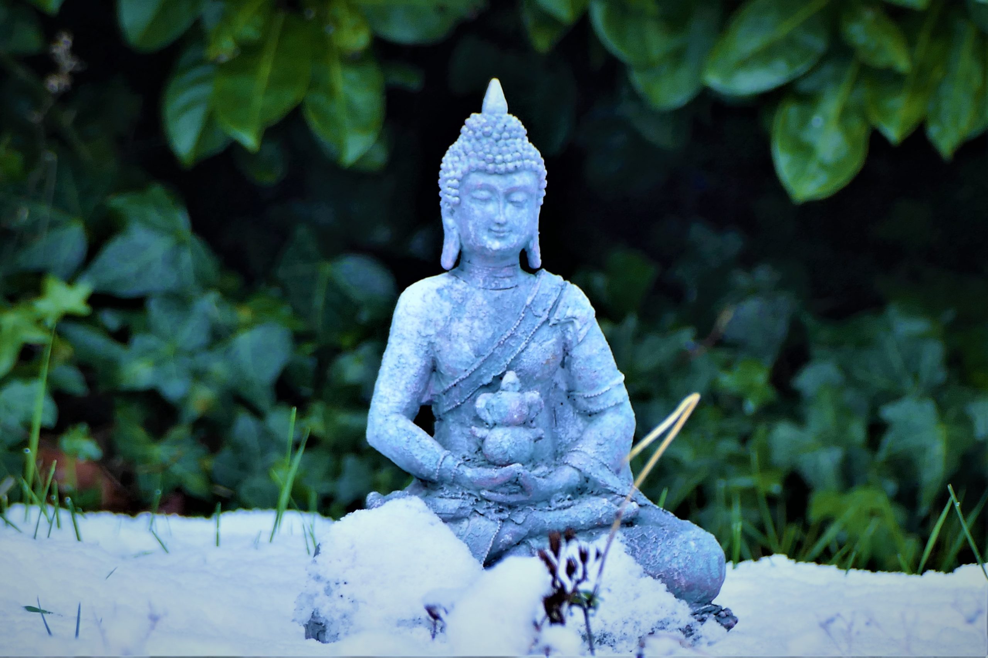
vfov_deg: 1.7
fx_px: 21951
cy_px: 329
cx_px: 494
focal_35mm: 800
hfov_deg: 2.6
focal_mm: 146
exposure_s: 1/200
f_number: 4
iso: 125
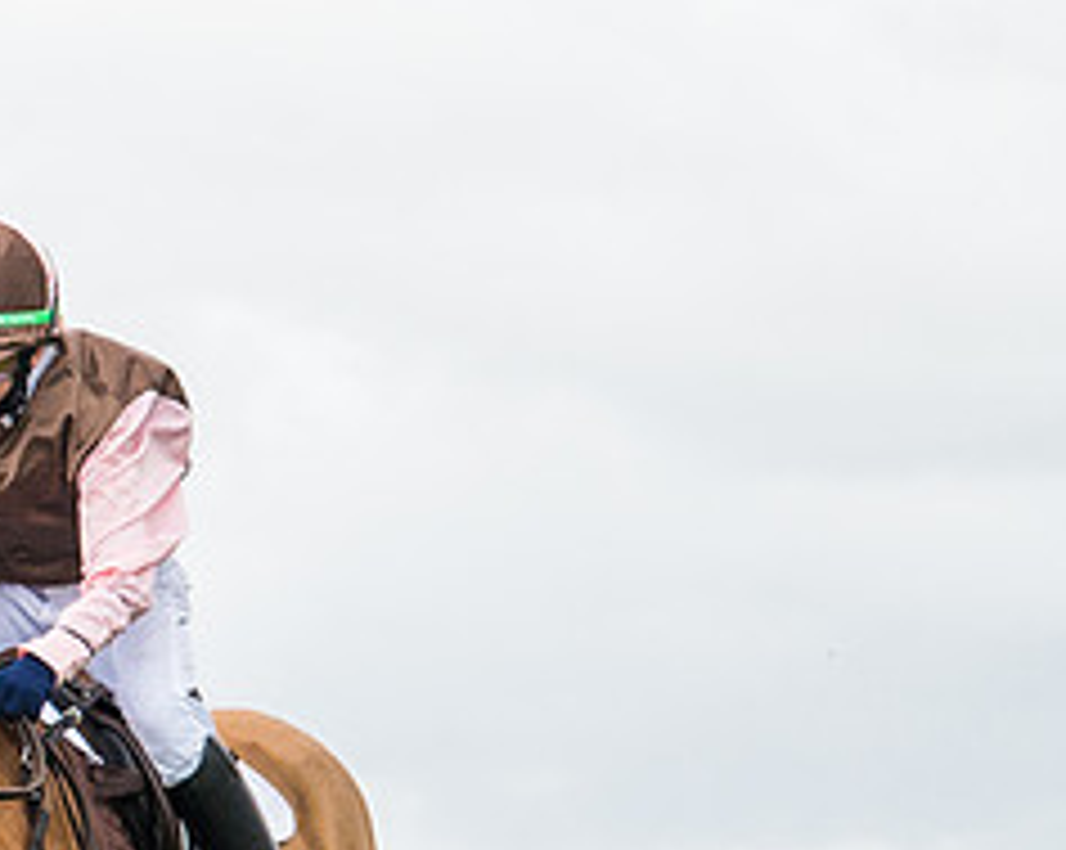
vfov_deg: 4.8
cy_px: 352
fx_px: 10052
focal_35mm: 319
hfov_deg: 5.8
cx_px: -1454
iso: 1000
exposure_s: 1/1000
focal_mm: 70
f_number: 5
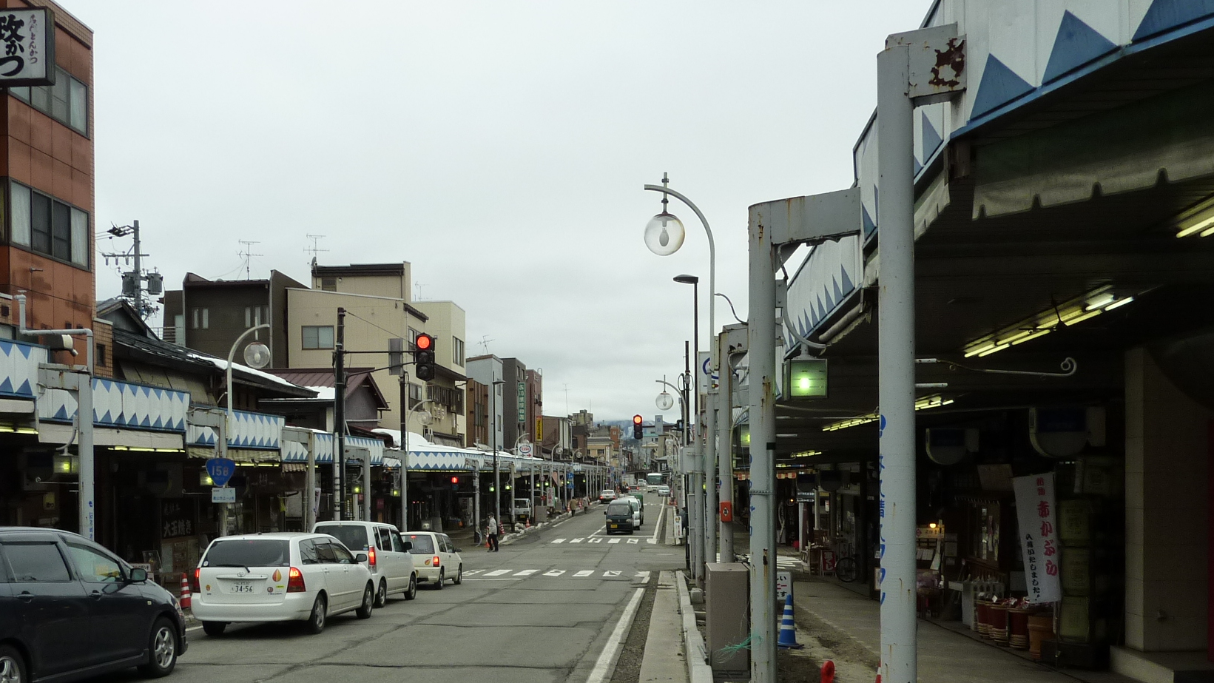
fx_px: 1094
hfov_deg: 57.9
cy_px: 486
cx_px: 552
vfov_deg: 34.1
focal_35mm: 34
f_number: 4
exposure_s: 1/250
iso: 125
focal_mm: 4.1
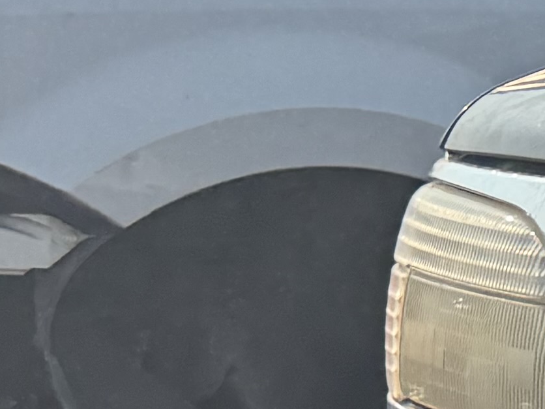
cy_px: 305
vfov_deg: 9.0
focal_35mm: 164
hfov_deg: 9.1
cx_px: 1741
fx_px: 2582
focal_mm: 6.76
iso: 100
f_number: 1.78
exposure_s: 1/3759
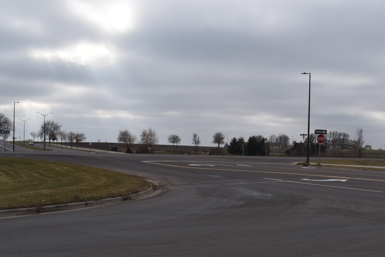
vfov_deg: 27.9
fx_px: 513
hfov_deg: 40.5
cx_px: 265
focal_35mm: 48
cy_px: 168
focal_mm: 18
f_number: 8
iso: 100
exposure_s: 1/250
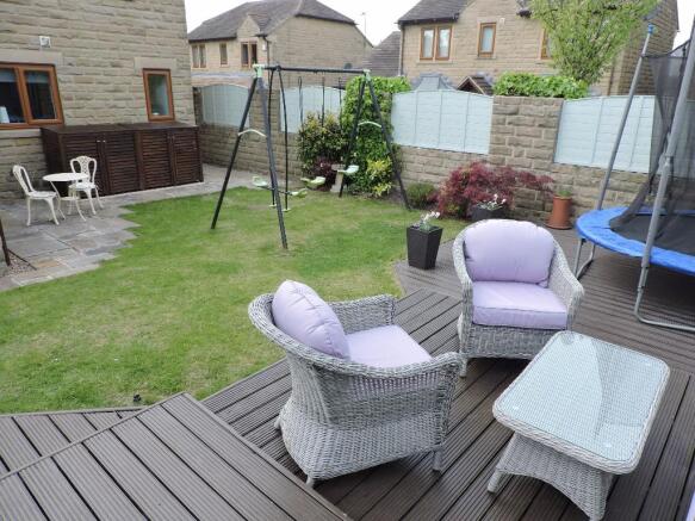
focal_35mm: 24
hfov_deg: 71.6
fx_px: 482
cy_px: 260
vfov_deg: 56.8
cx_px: 348
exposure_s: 1/400
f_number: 3
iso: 100
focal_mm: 4.3
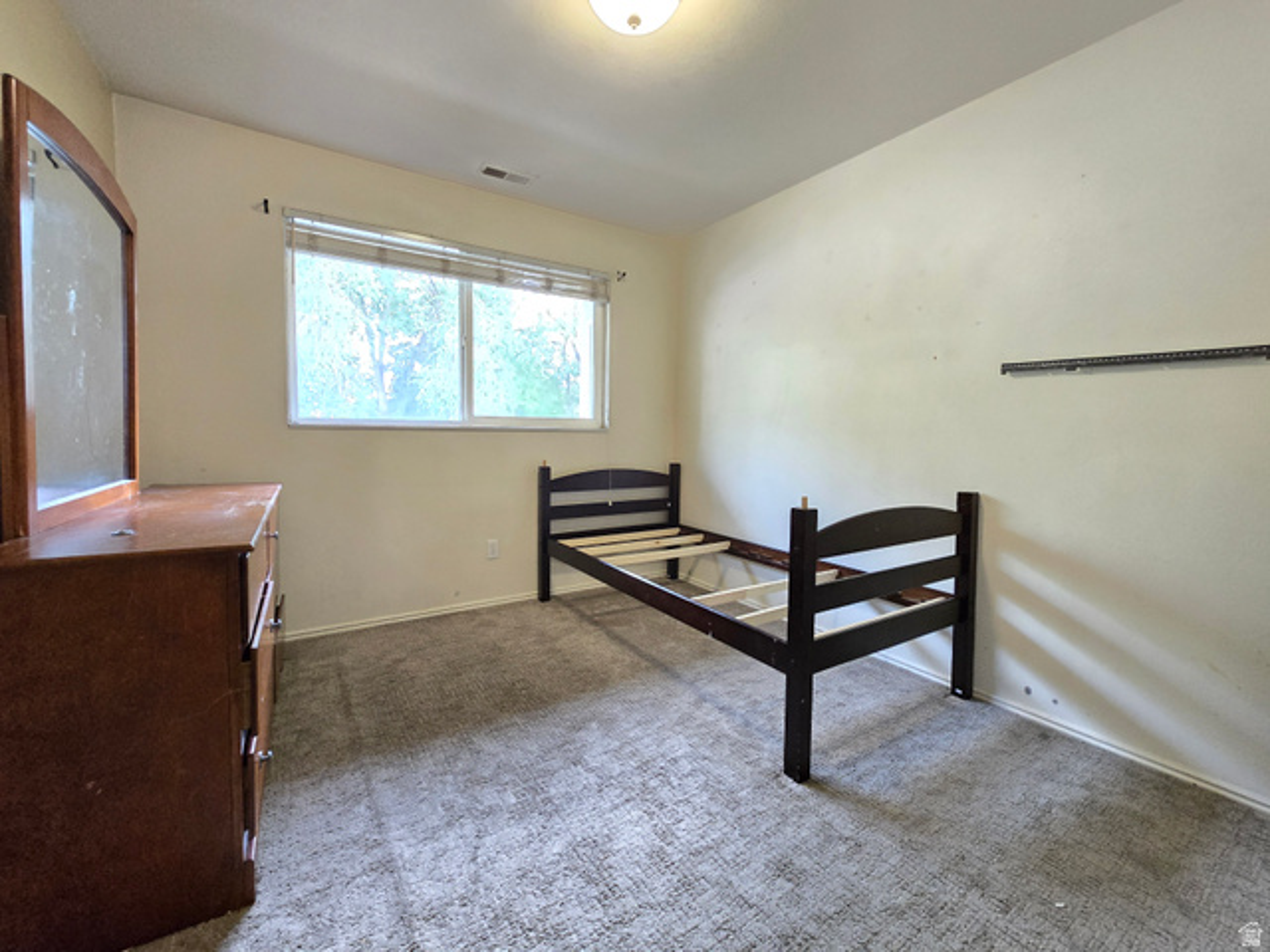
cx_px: 635
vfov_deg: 89.9
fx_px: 477
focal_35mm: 13
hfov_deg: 106.2
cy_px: 476
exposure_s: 1/60
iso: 800
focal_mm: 2.2
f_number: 2.2
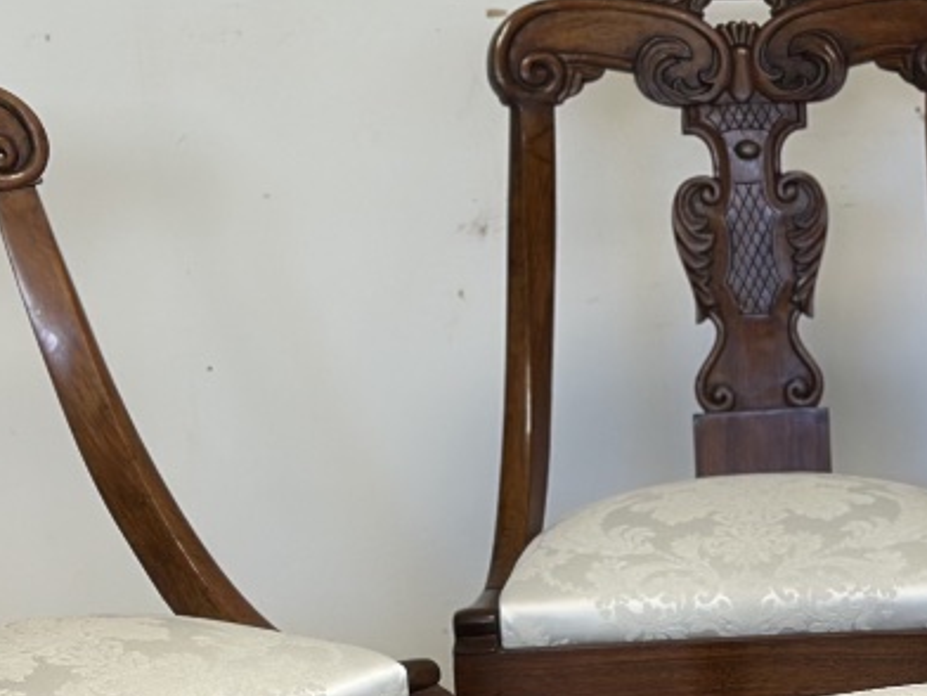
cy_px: 620
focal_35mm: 147
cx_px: 1033
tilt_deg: -17.2
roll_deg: +2.0
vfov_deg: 10.0
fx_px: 3937
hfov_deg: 13.2
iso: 64
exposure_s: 1/50
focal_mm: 6.86
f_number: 1.78
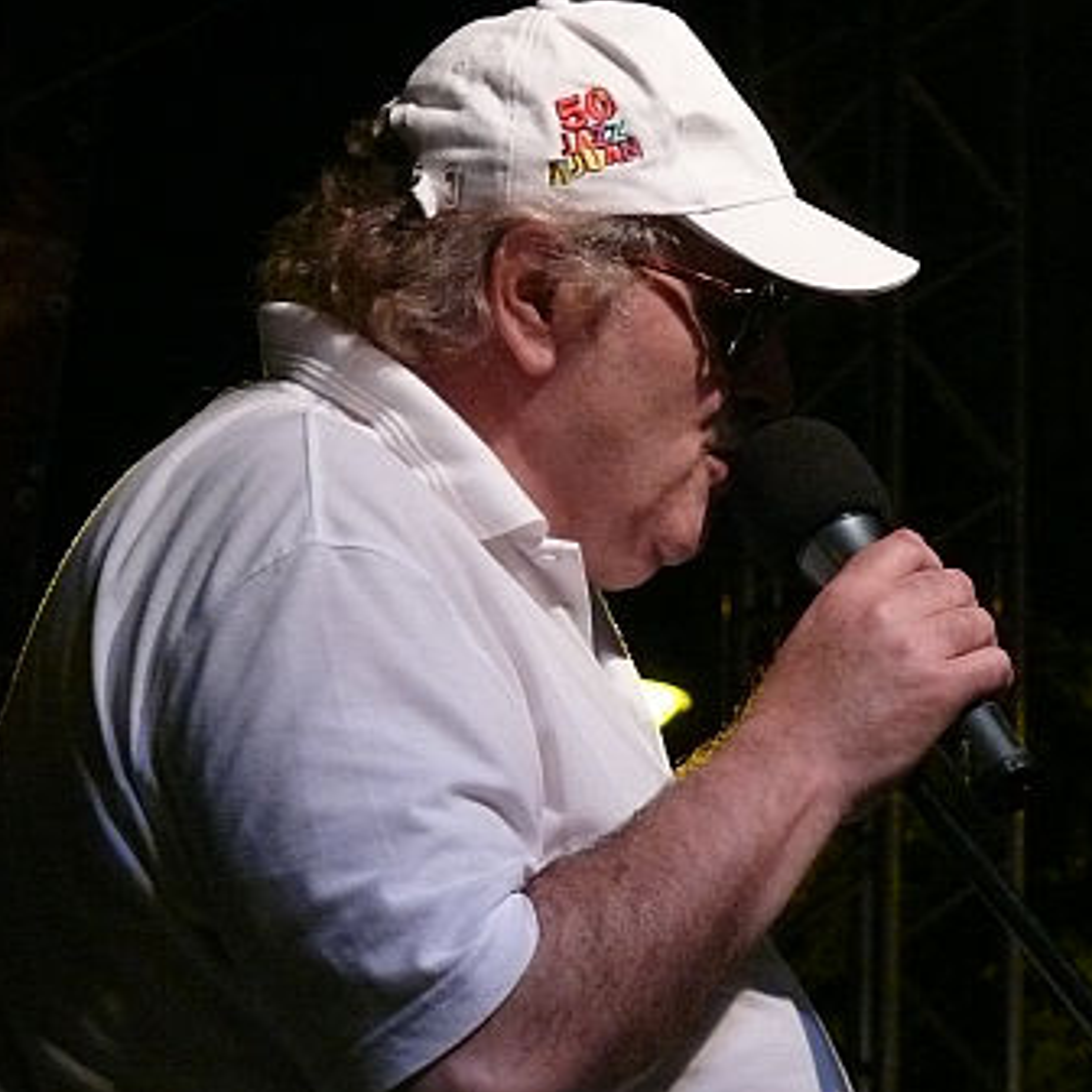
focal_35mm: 249
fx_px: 8887
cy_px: 546
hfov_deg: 7.0
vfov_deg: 7.0
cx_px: 663
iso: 400
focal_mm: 25
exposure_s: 1/40
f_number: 3.6
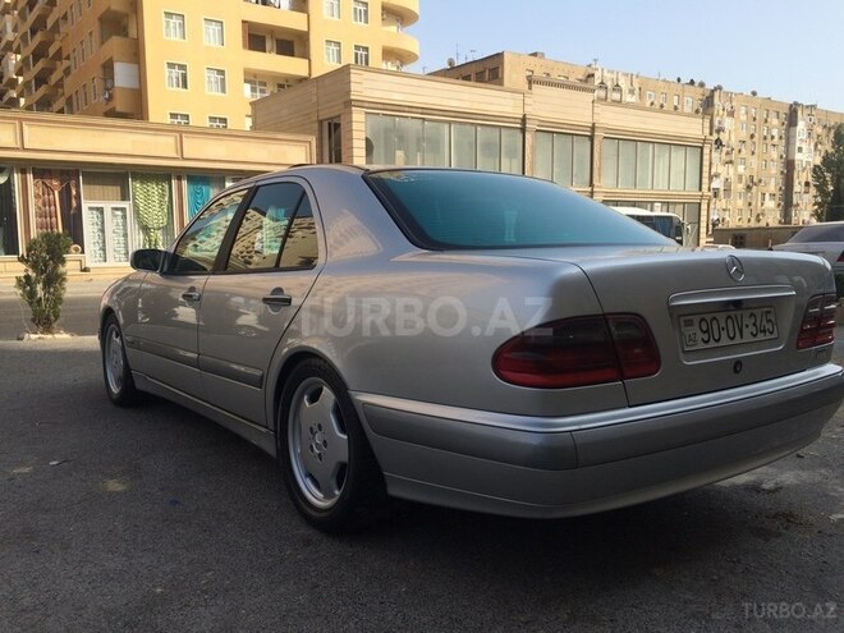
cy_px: 316
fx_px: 707
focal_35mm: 29
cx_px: 422
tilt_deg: -4.9
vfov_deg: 48.2
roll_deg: +0.8
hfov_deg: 61.7
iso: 32
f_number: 2.2
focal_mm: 4.15
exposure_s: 1/1520
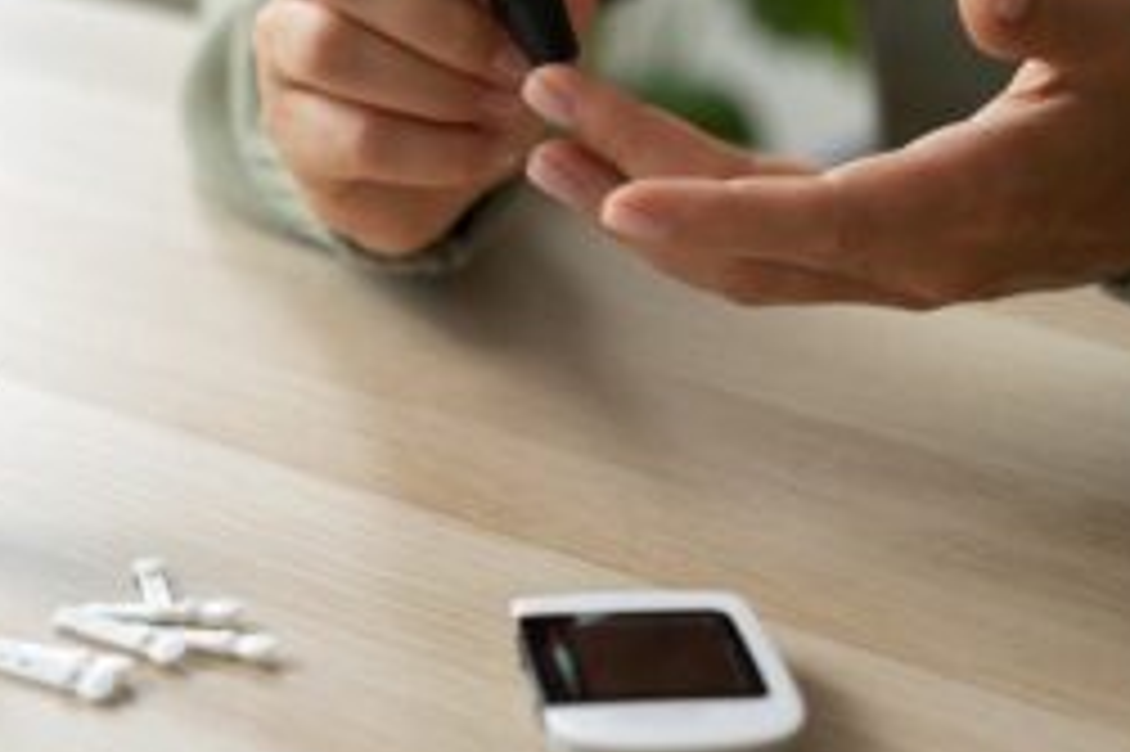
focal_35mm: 104
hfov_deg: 19.7
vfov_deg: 13.1
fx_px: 3262
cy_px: 200
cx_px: 549
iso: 640
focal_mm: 58
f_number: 3.2
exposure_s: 1/320
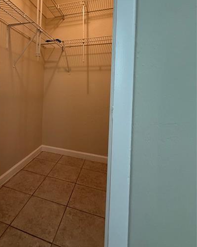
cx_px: 56
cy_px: 90
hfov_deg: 62.7
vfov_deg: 76.0
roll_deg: -2.1
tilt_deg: -1.1
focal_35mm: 21
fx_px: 153
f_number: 2.2
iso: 250
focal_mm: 2.22
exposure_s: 1/120
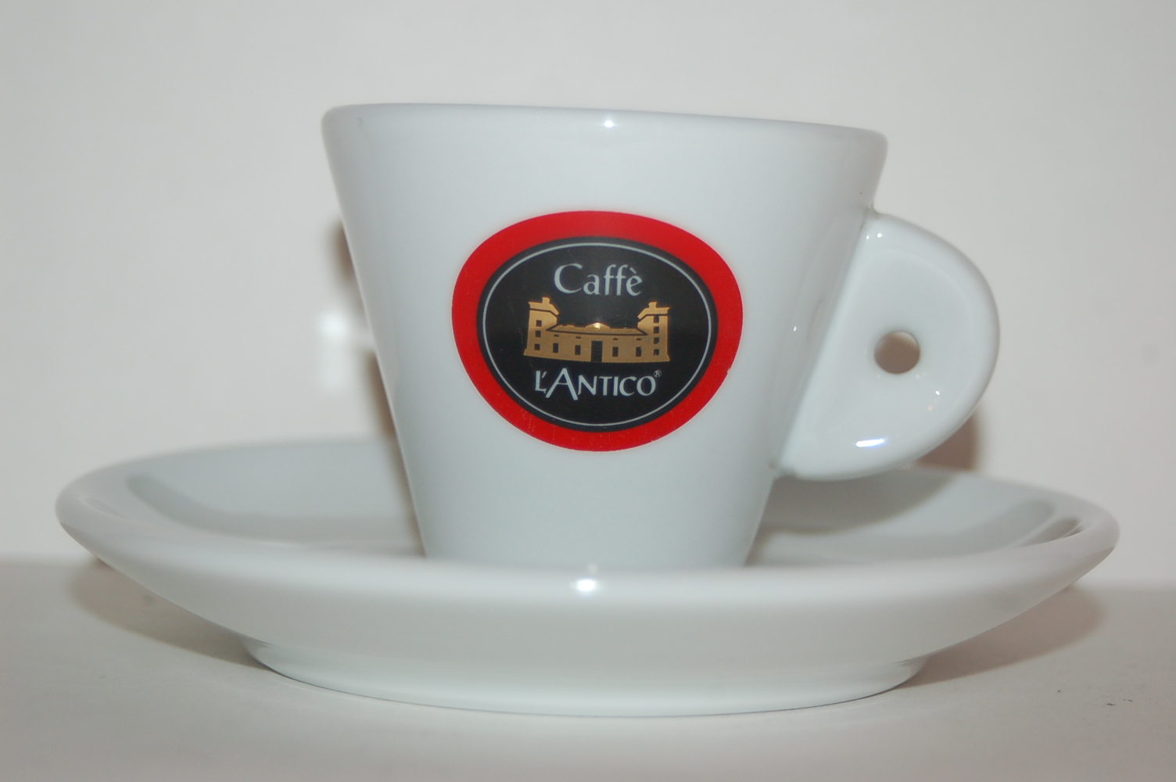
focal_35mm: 99
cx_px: 588
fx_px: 3231
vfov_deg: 13.8
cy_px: 391
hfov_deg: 20.6
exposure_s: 1/60
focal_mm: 66
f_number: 5.3
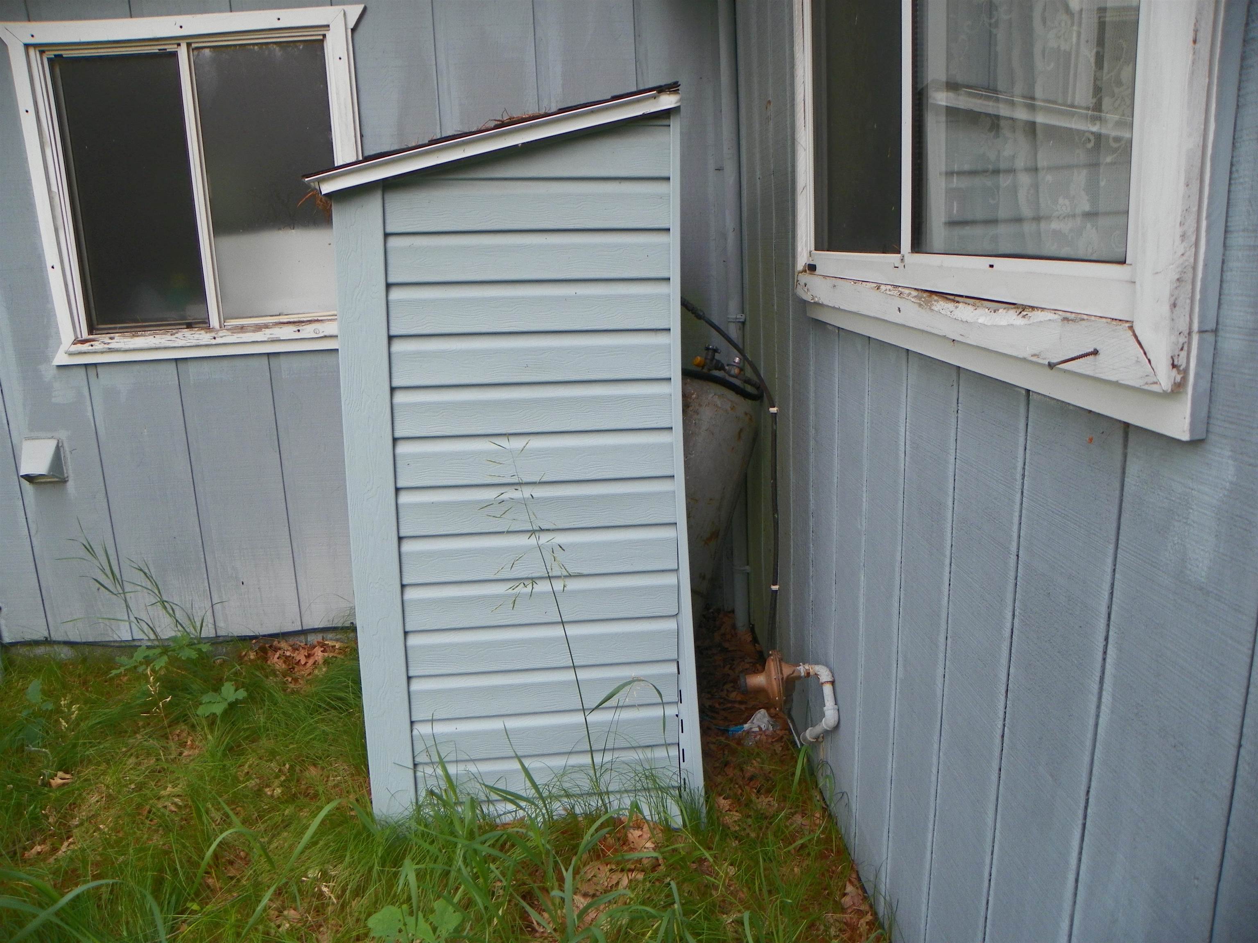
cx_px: 629
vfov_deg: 53.1
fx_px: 945
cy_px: 472
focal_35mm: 26
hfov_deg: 67.3
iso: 64
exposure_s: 1/40
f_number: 2.8
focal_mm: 4.6
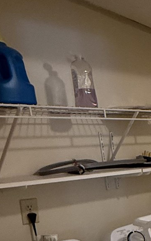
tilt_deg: -10.4
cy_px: 215
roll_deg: +2.4
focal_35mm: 59
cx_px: 299
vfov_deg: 32.9
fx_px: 389
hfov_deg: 16.7
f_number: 2.2
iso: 400
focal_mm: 2.22
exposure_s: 1/60
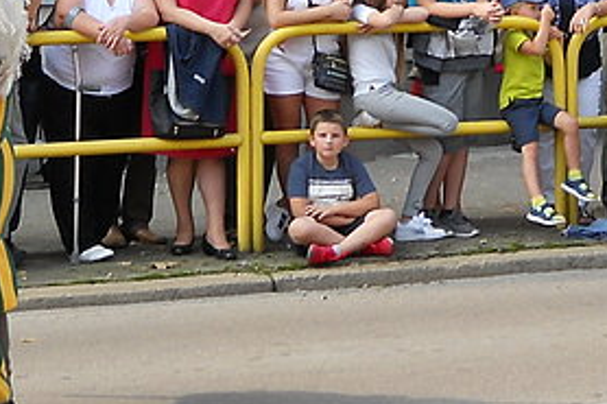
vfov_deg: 9.8
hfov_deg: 14.8
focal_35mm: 138
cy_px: -112
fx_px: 2325
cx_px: 450
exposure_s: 1/200
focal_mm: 6.72
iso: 80
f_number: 3.1
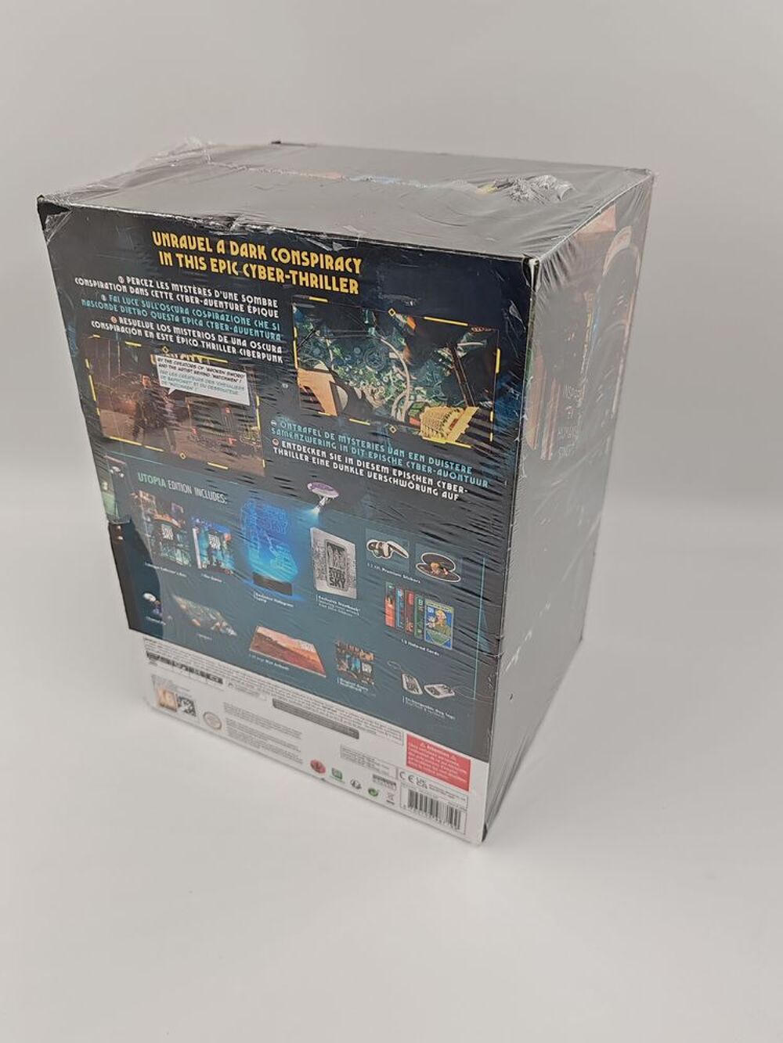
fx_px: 814
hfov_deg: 51.4
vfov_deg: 65.3
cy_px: 522
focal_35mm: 27
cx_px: 392
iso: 400
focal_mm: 6.12
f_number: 1.9
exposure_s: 1/100
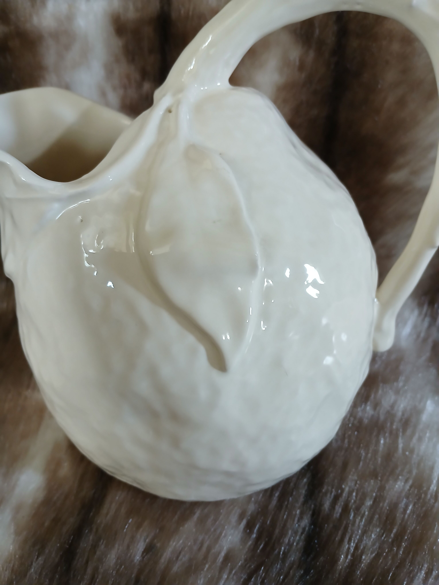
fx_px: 440
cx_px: 220
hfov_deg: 53.1
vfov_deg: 67.3
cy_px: 292
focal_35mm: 26
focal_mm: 3.98
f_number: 1.8
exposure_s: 1/25
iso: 320
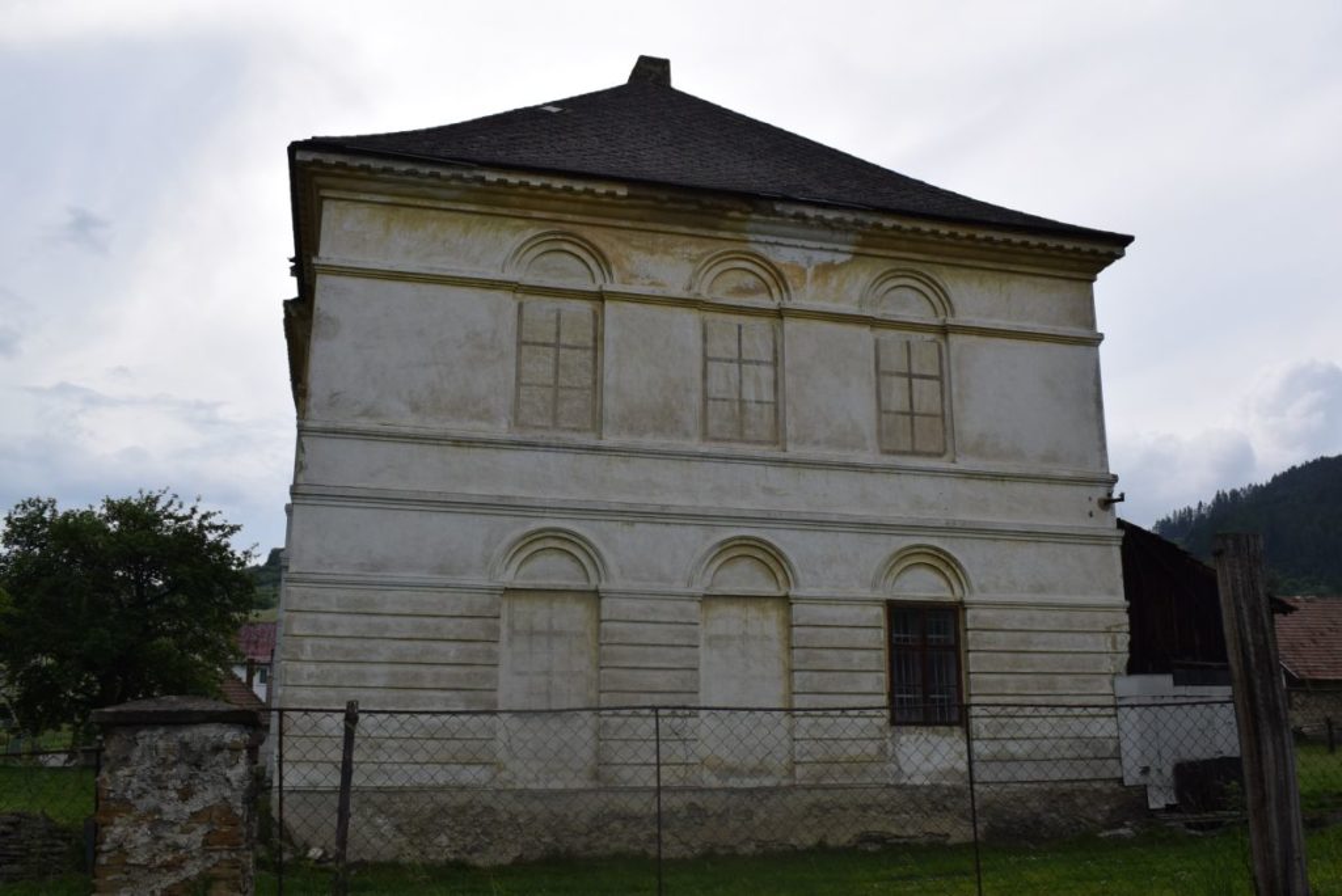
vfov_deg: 41.8
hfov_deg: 59.5
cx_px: 671
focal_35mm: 32
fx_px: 1175
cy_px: 448
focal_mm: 21
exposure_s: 1/400
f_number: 10
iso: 200
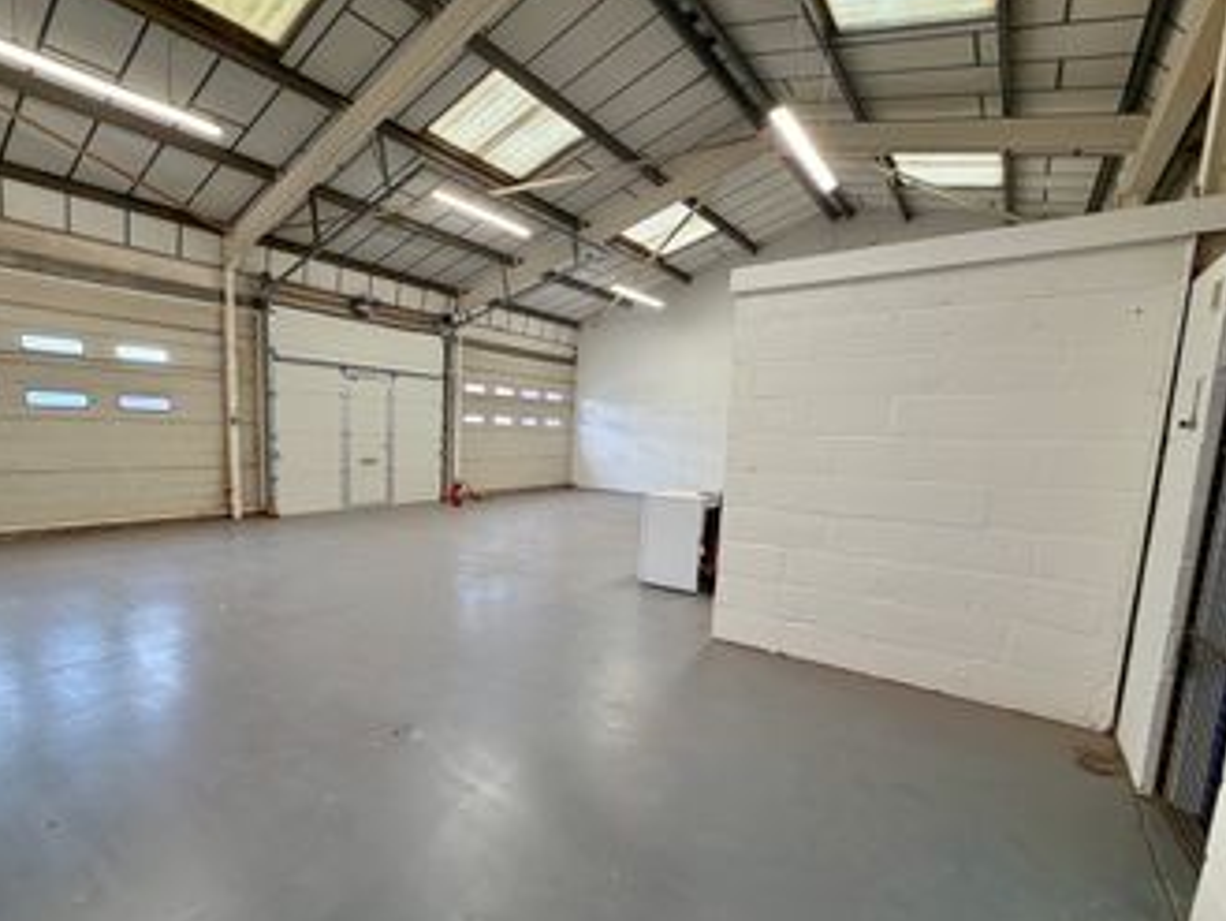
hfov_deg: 89.8
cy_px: 507
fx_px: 602
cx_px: 488
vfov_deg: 74.6
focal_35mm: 17
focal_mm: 2.22
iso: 125
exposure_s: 1/100
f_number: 2.2
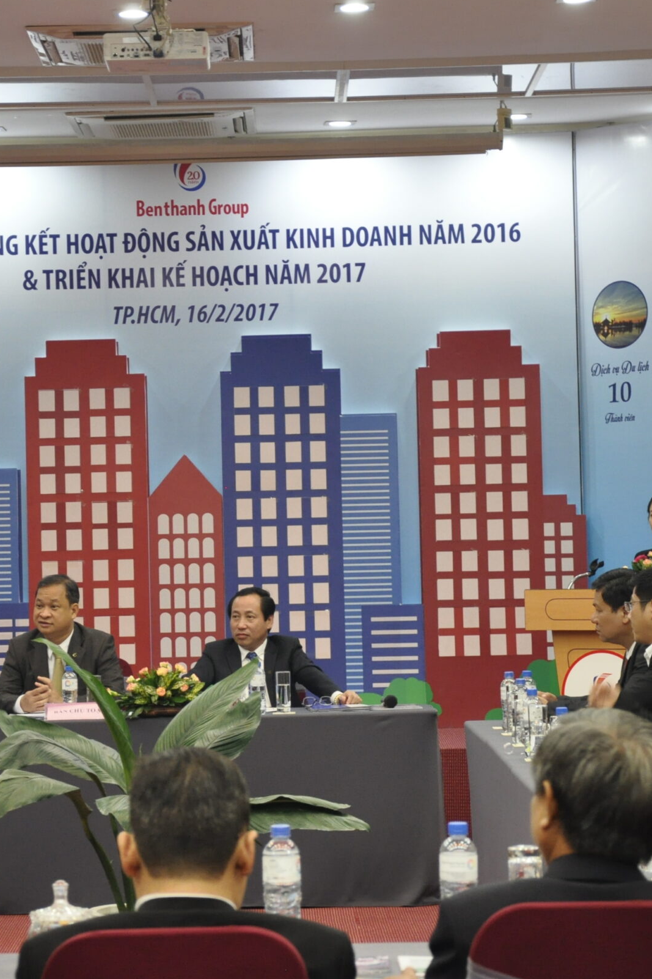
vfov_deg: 17.8
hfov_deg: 11.9
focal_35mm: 115
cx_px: 217
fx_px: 3125
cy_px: 487
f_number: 5
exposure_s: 1/30
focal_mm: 48
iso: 1100
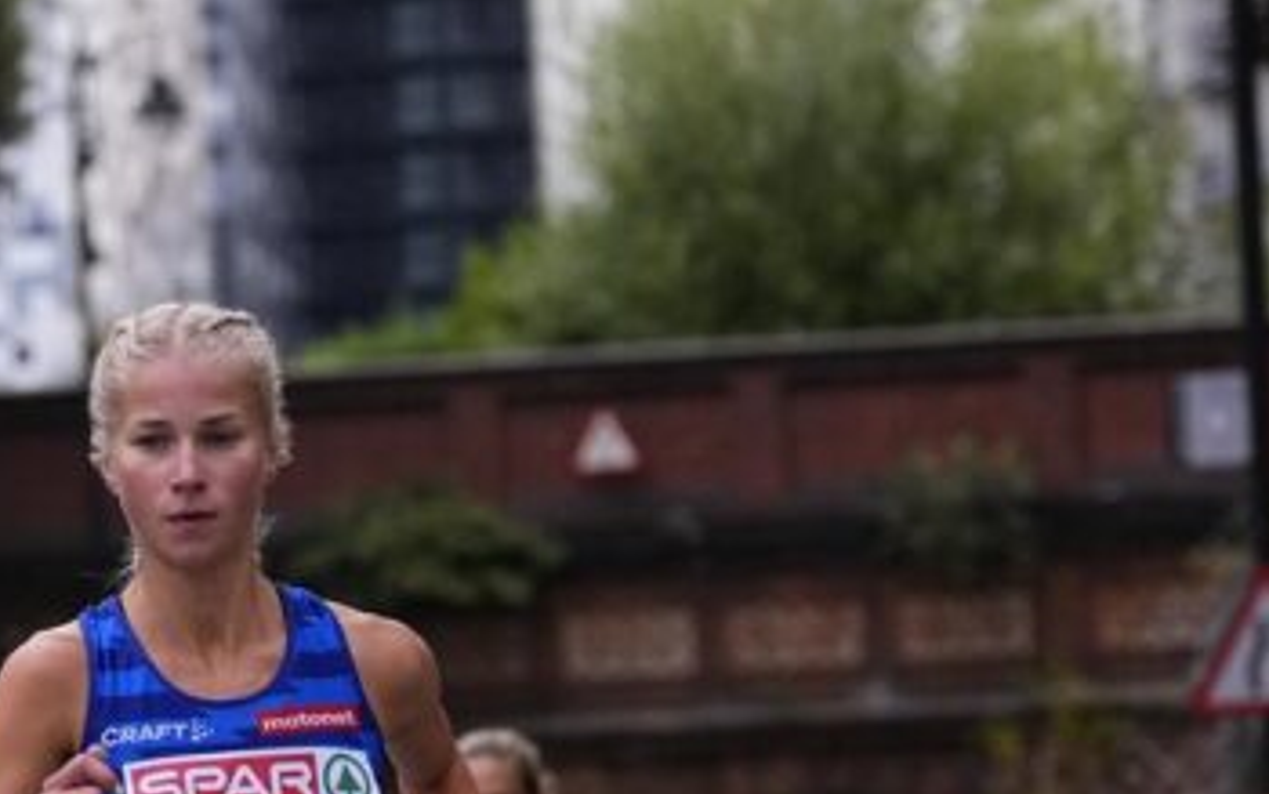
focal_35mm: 221
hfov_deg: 9.5
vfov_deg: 5.9
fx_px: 7646
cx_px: 261
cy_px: 1019
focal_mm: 76
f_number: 3.2
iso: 2000
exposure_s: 1/2000
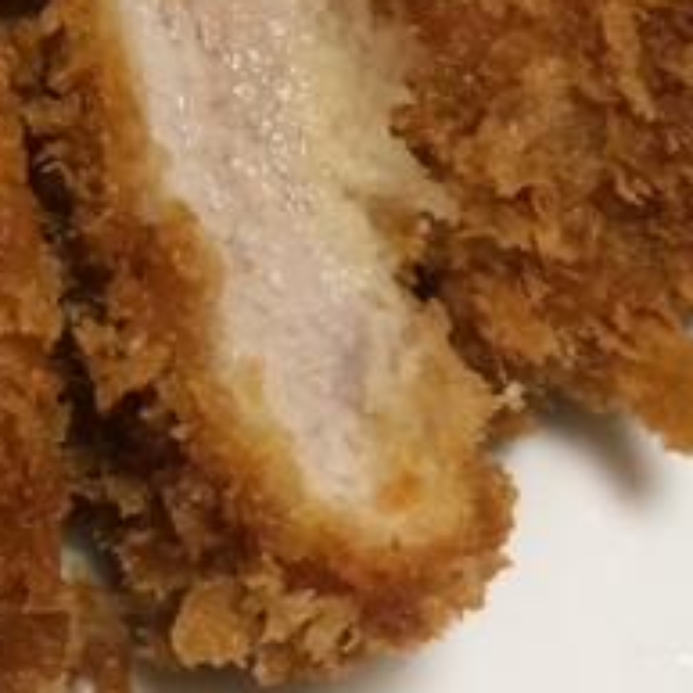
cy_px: -233
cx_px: -312
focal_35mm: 110
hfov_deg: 14.8
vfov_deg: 15.0
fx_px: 2491
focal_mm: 4.12
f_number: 2.2
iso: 100
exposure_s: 1/30
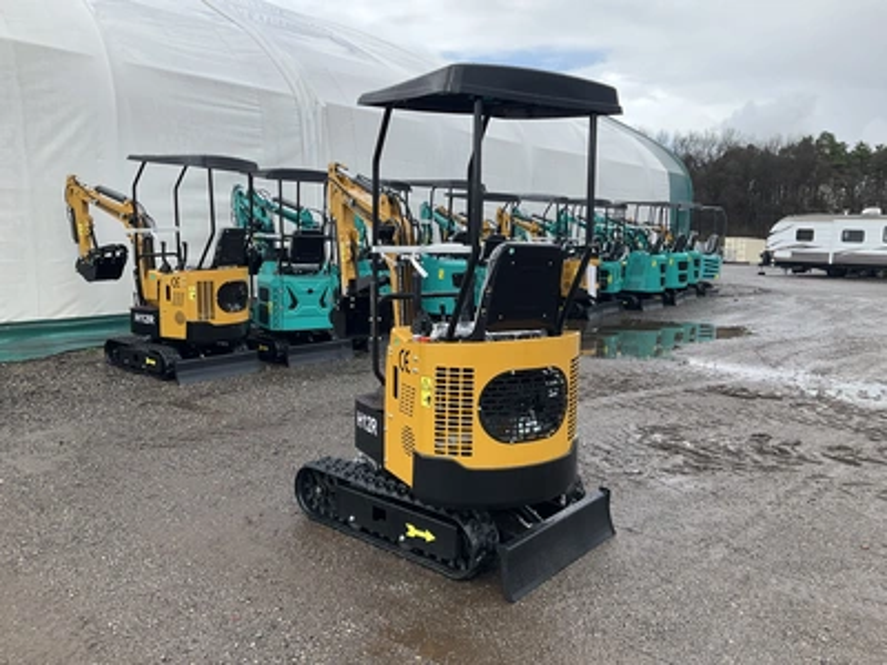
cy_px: 332
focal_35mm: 29
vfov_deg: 48.2
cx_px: 444
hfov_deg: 61.7
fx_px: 743
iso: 25
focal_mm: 3
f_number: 1.8
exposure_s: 1/997
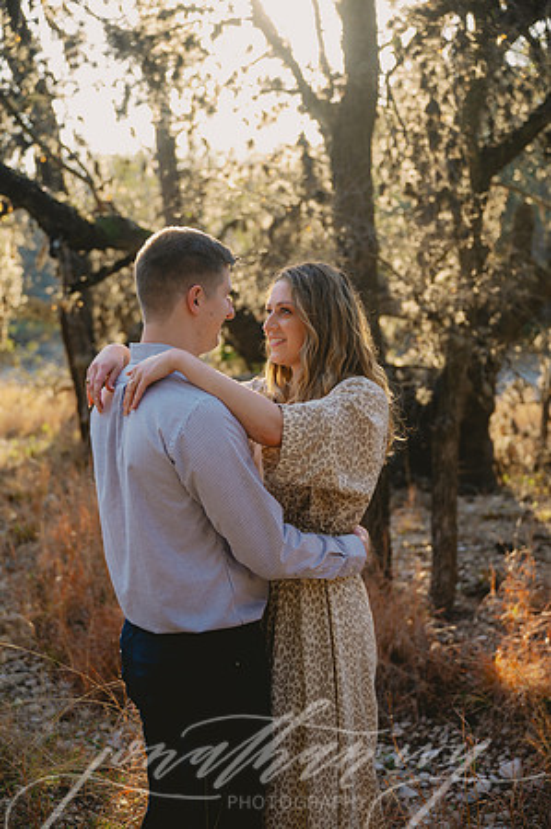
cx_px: 276
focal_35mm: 55
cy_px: 414
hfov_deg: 24.6
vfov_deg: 36.3
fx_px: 1266
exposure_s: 1/200
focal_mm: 55
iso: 100
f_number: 2.8
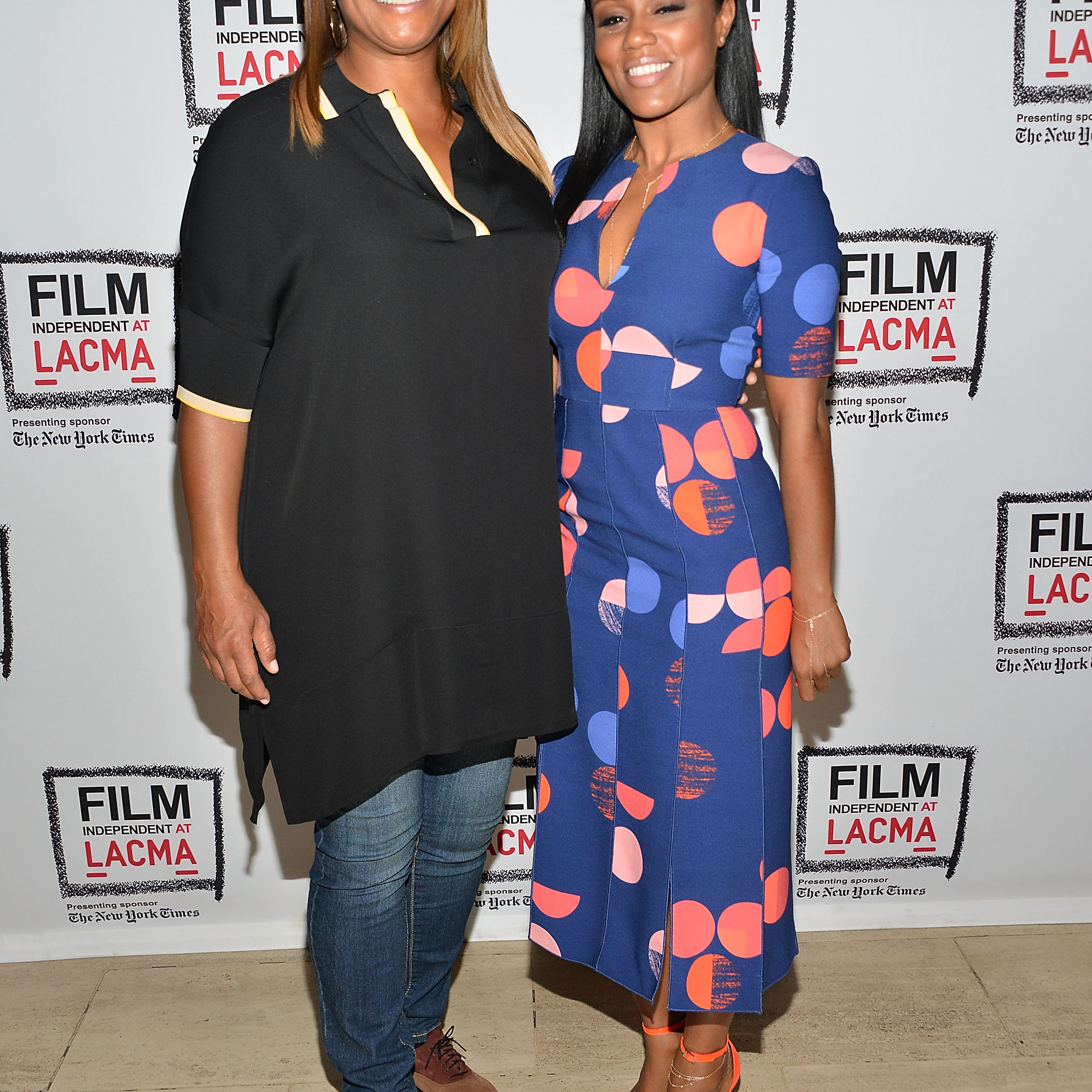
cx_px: 547
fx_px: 1463
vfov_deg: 40.9
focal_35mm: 41
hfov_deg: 40.9
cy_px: 515
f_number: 6.3
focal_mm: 32
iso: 640
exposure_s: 1/160
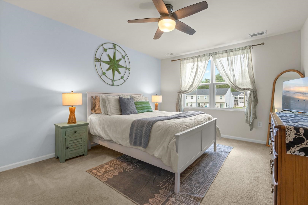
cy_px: 102
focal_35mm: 16
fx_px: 137
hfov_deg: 96.7
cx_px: 154
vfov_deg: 73.7
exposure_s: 1/15
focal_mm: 16
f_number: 8
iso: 640
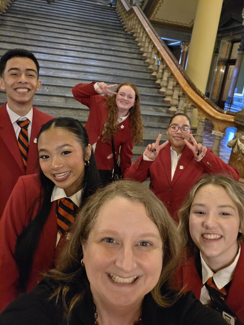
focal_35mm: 25
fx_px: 235
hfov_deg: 54.9
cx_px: 122
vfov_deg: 69.4
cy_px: 162
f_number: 2.2
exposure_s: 1/60.2
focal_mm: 3.3
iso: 800
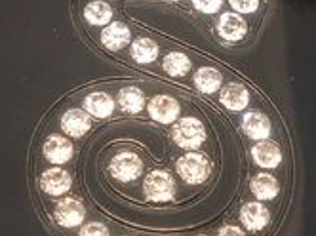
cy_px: 112
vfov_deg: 9.0
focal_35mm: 164
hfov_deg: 12.1
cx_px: 129
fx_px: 1495
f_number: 2.8
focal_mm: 5.58
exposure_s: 1/100
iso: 200
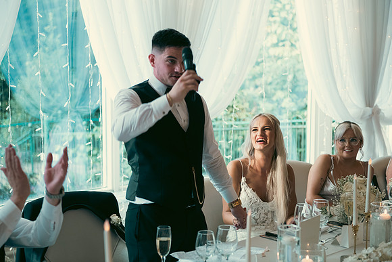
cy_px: 131
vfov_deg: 19.5
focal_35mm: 70
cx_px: 196
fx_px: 762
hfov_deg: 28.8
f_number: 3.5
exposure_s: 1/160
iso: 400
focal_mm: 70
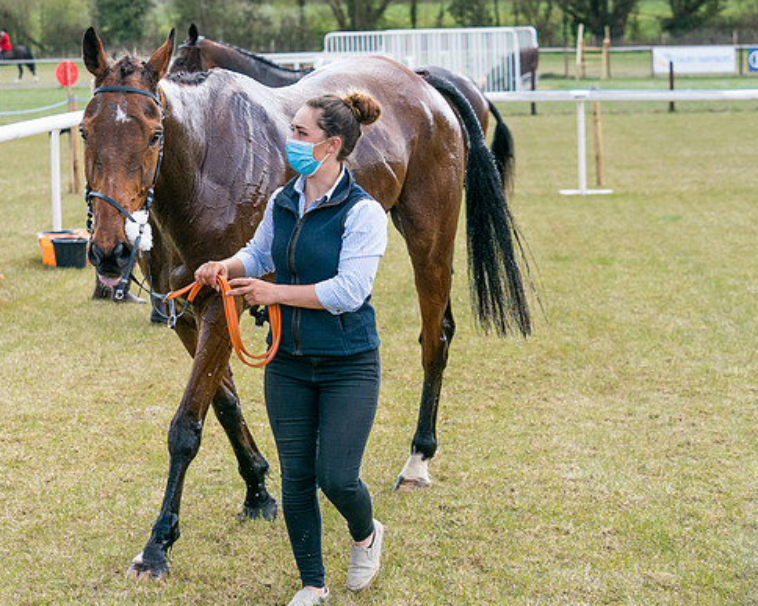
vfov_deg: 15.4
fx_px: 2243
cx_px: 227
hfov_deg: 19.1
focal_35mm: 100
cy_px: 279
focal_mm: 72
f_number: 5
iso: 400
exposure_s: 1/1000
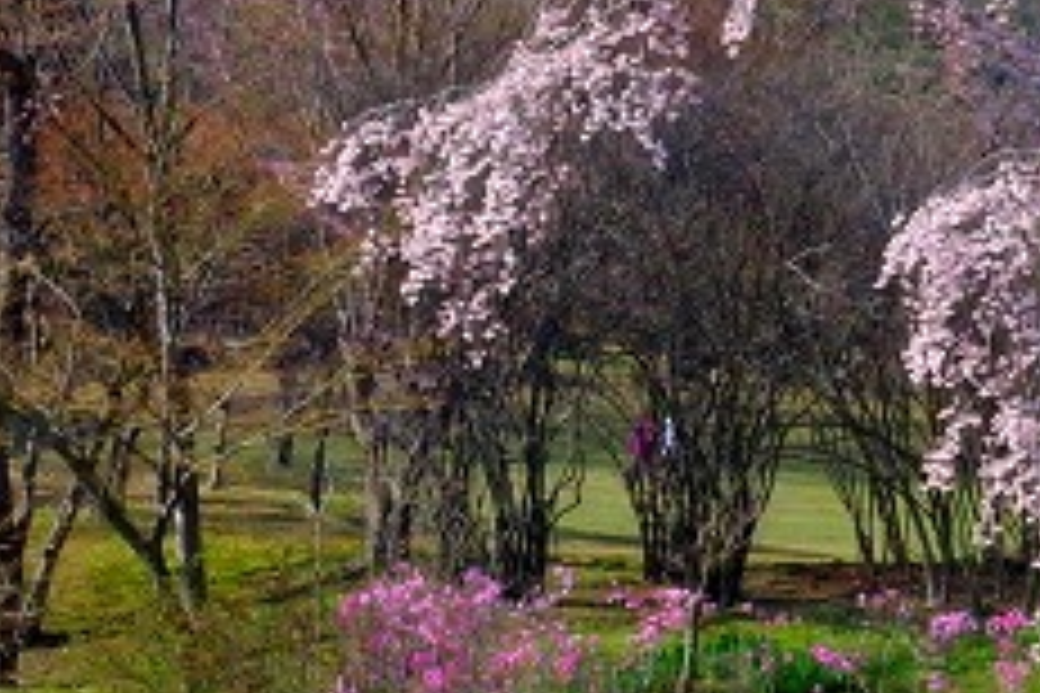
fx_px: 5893
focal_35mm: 204
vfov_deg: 6.7
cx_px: 1103
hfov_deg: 10.0
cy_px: 88
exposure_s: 1/125
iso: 100
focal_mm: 30
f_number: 8
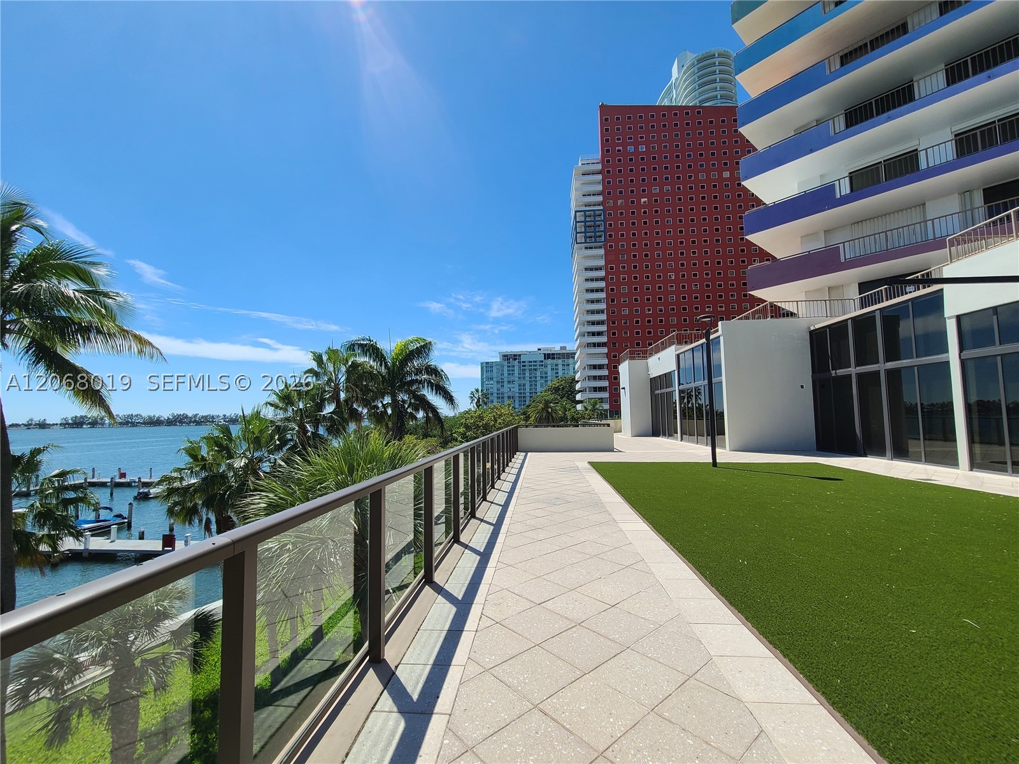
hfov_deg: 106.2
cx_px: 510
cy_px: 382
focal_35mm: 13
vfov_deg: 89.9
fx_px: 383
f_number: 2.2
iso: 50
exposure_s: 1/2339
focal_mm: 2.2
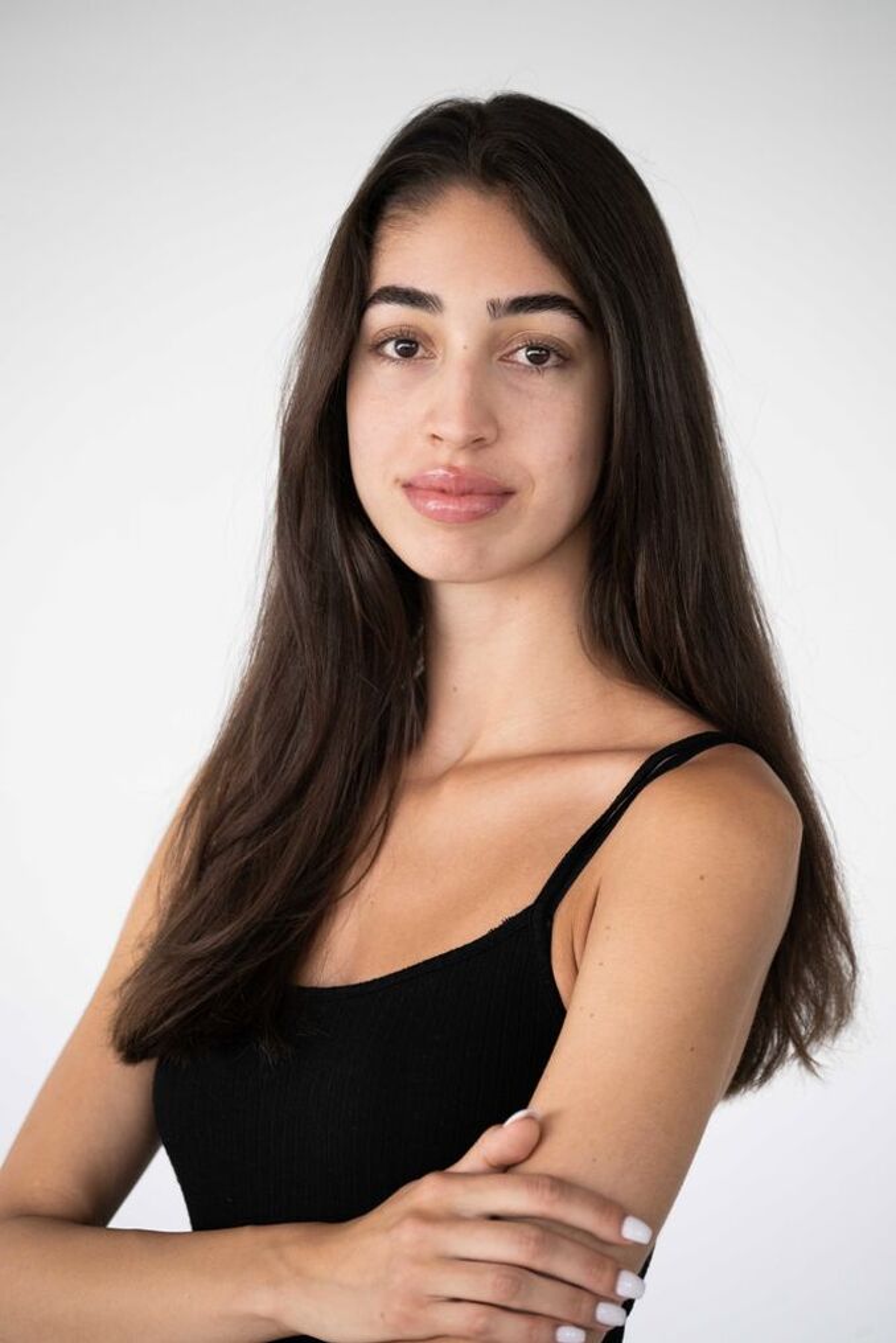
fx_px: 4477
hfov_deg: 11.4
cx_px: 448
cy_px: 672
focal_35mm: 120
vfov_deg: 17.1
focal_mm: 120
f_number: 4
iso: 400
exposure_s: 1/125
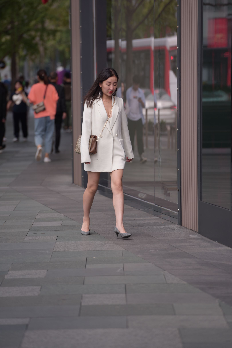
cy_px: 174
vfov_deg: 10.3
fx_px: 1932
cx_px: 116
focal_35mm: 200
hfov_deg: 6.9
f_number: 4
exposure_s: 1/800
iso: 180
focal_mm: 200
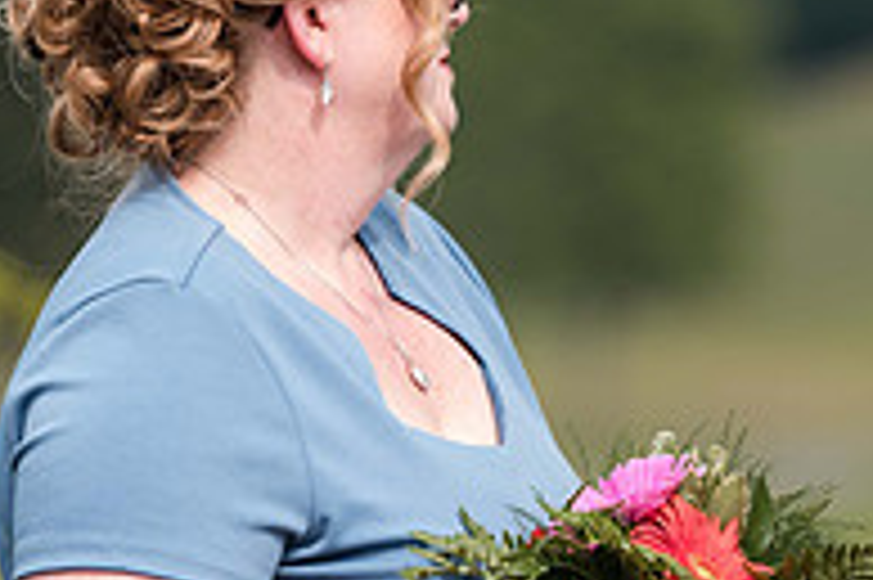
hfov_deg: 3.2
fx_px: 15482
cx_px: 468
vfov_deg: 2.1
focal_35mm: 639
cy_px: 143
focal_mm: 190
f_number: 3.5
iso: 50
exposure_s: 1/500
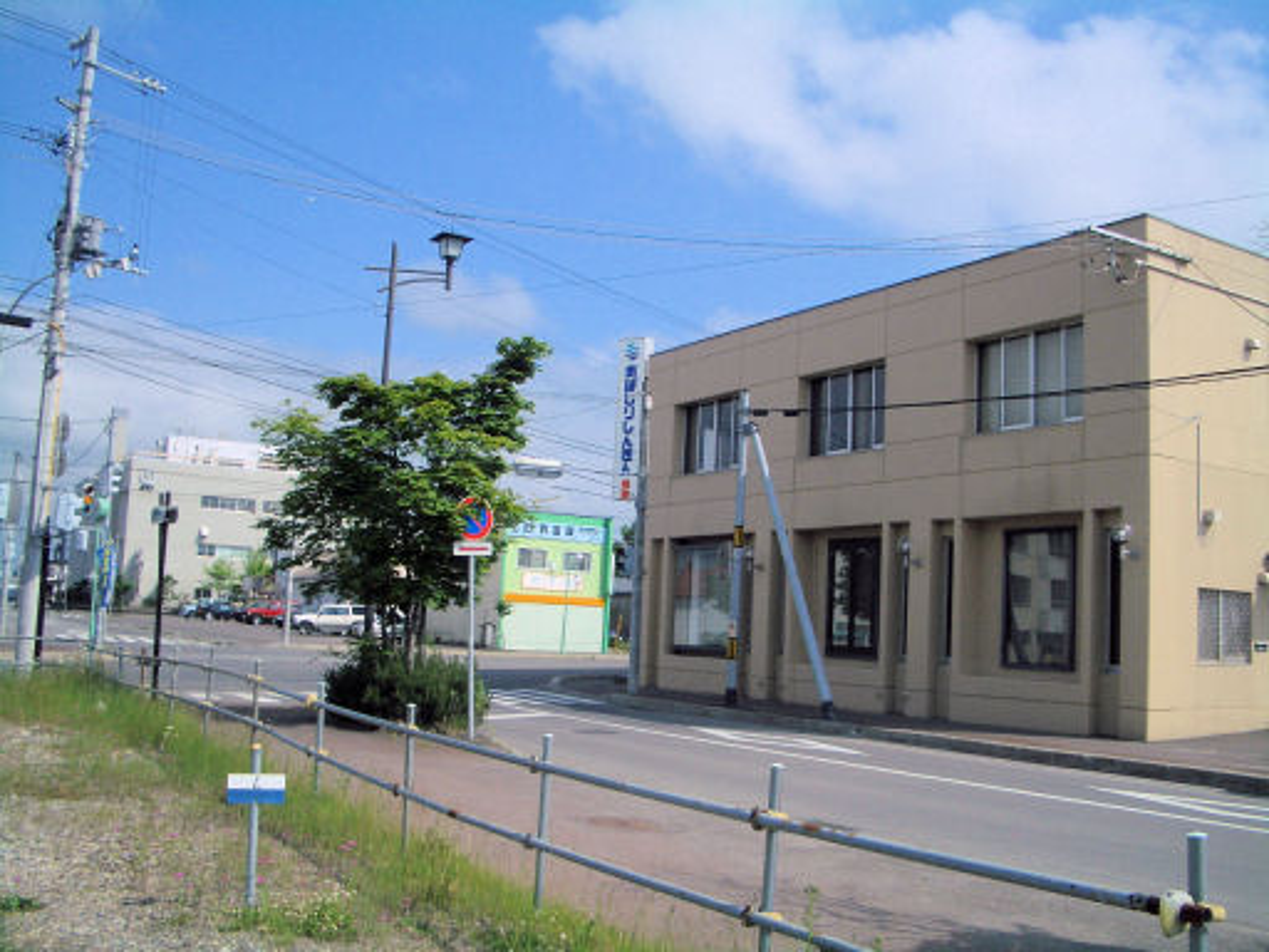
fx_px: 1283
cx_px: 634
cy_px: 476
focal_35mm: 35
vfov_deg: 40.7
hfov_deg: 52.6
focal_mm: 5.8
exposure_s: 1/1600
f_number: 4.3
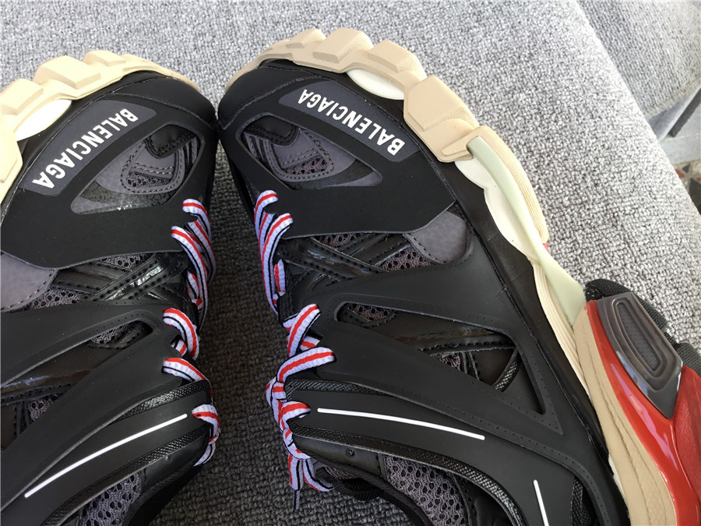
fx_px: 628
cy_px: 263
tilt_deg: -64.4
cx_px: 350
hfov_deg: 58.4
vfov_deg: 45.4
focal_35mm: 31
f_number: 2.4
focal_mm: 3.3
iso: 32
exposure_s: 1/100
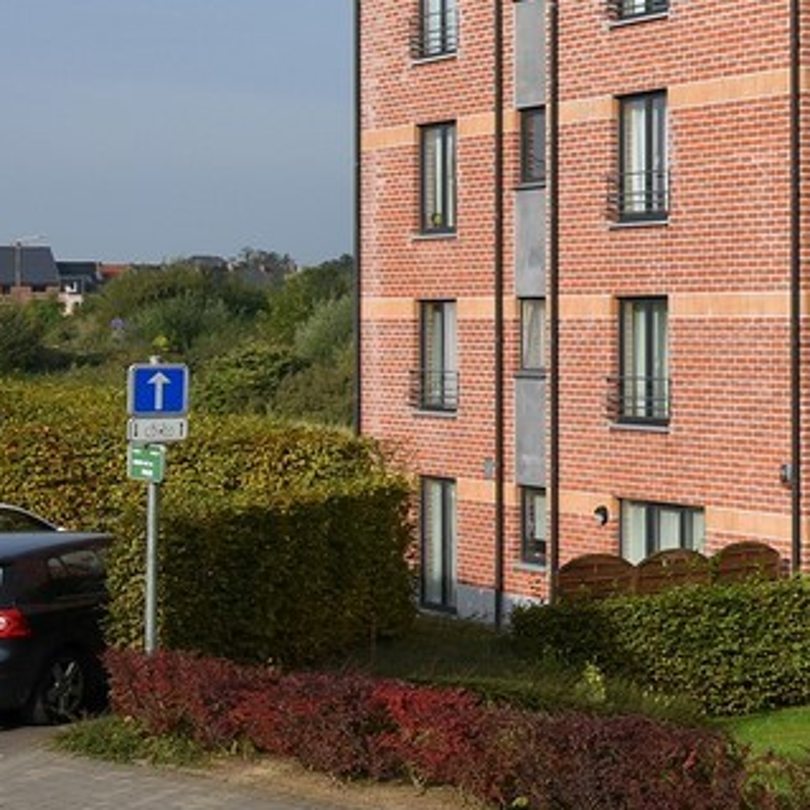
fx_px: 2091
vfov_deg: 21.9
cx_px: 1681
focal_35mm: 79
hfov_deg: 16.2
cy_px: 338
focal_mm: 22
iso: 200
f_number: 13
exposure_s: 1/320
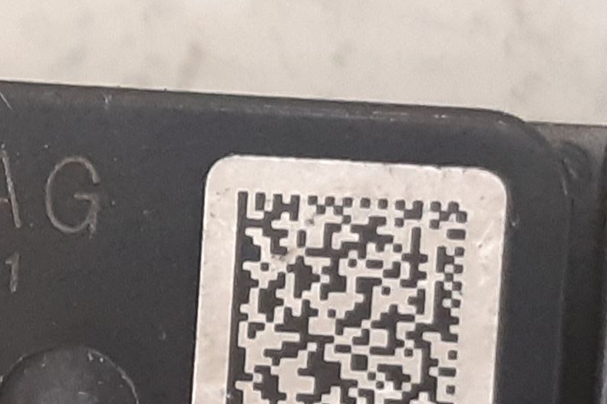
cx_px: -26
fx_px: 1180
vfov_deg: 18.8
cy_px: 434
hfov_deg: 26.9
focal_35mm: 70
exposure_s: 1/25
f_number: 1.7
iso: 200
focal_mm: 3.93
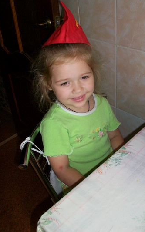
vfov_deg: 55.3
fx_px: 221
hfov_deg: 36.1
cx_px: 88
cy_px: 115
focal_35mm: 35
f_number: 2.8
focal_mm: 5.7
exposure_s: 1/60
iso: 120
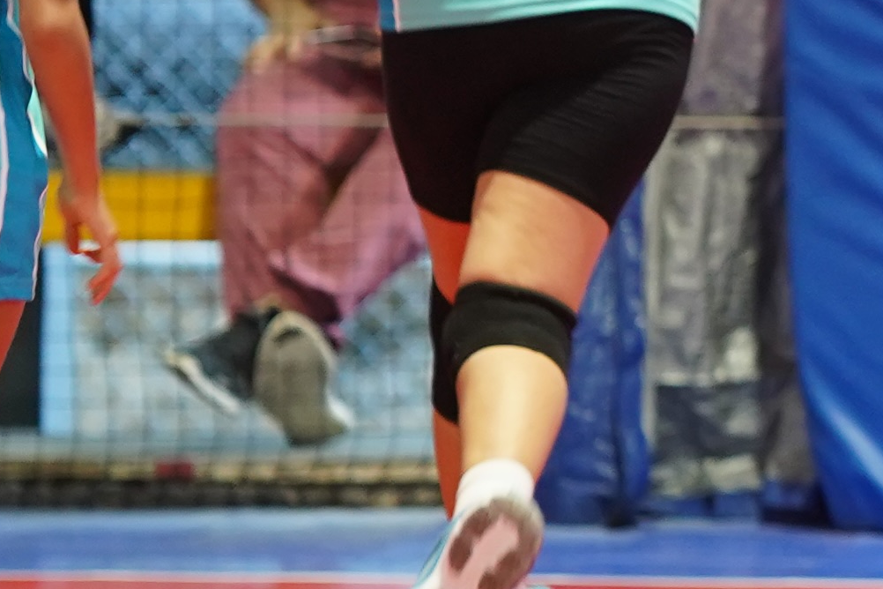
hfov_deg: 4.0
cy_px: 4
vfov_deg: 2.7
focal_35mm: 509
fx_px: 12484
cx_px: 2067
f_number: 2
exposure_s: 1/160
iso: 1000
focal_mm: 85
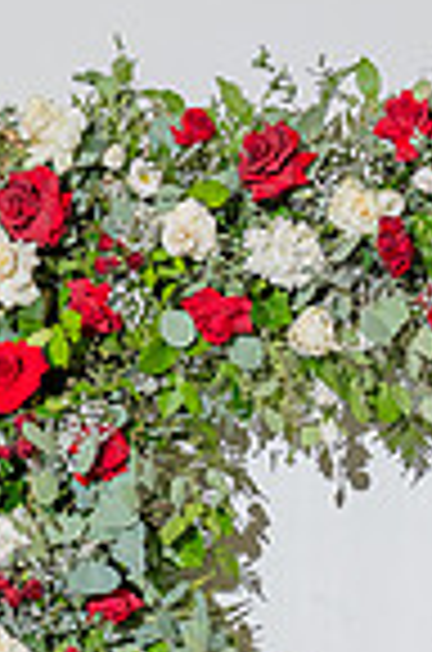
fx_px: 2478
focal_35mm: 137
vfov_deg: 14.1
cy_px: 977
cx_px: 471
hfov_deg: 9.9
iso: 800
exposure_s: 1/200
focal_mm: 27.5
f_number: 4
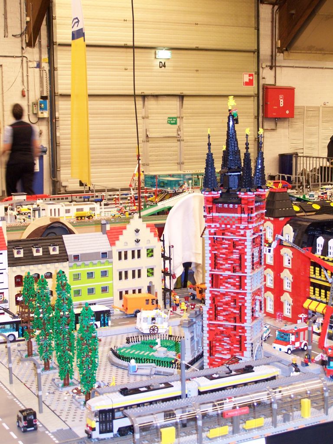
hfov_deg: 22.9
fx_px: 821
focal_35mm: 64
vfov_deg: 30.3
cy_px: 222
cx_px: 166
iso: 140
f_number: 3.2
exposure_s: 1/6
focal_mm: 10.7
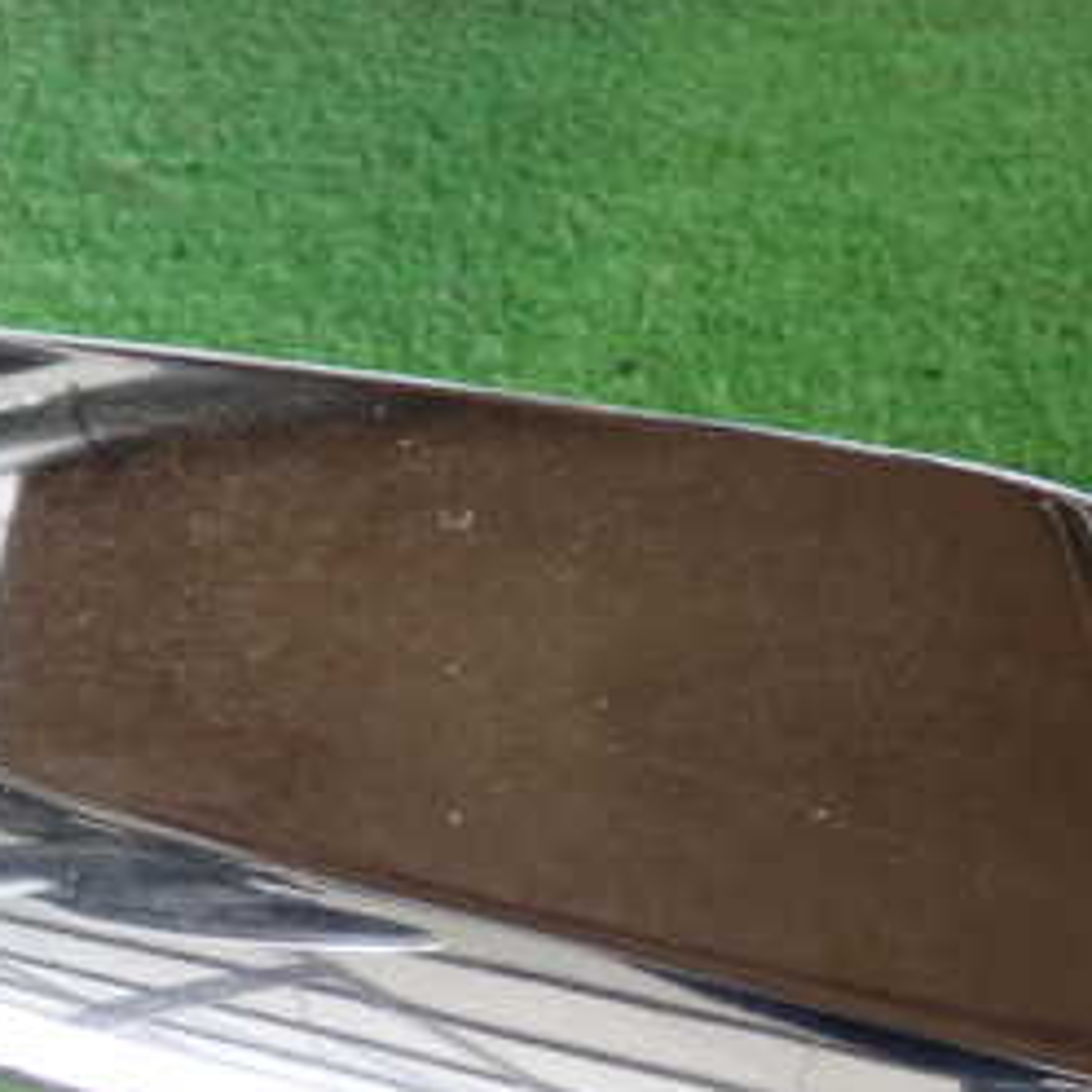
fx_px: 2748
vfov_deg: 22.0
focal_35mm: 77
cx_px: 449
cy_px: 973
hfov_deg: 22.4
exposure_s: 1/40
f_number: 2.5
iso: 320
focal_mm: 6.37
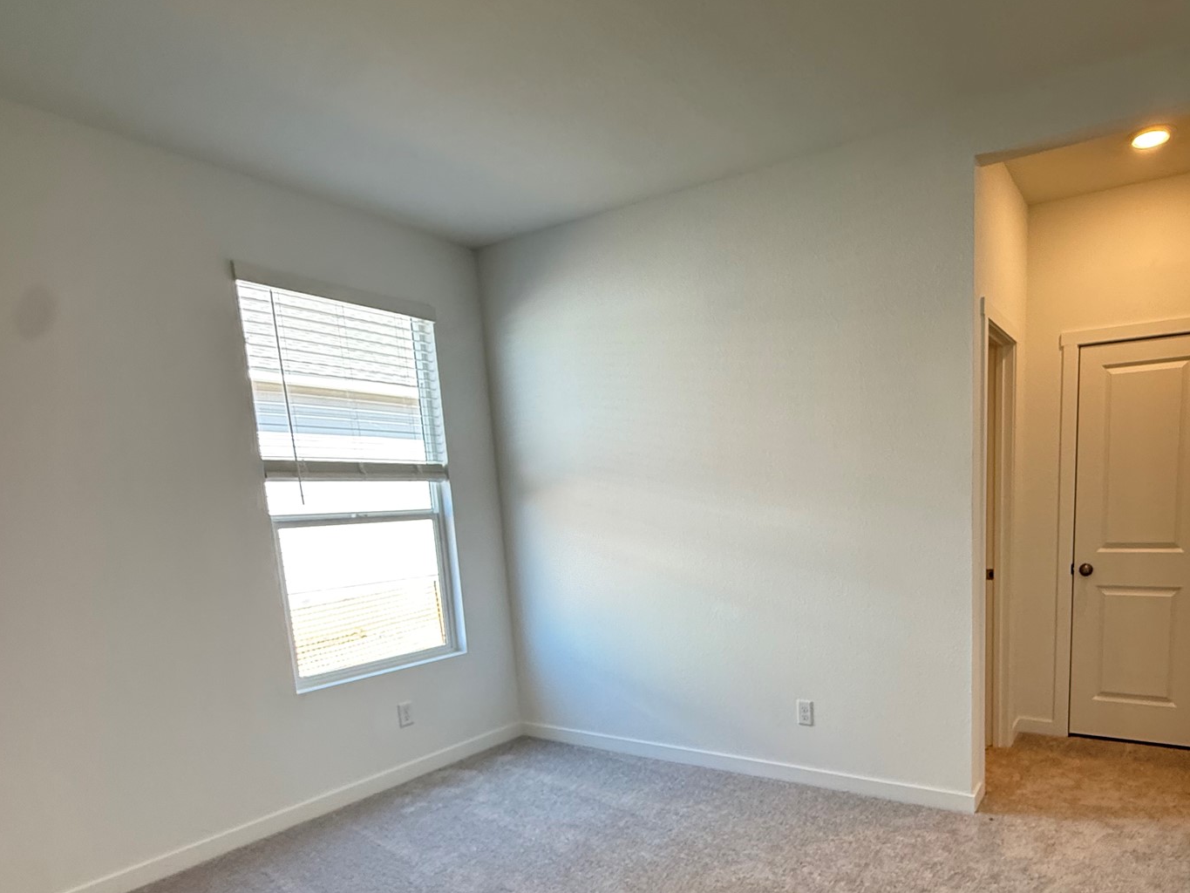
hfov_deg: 76.7
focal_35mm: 21
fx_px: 722
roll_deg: +2.5
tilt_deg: -7.3
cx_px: 786
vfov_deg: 61.6
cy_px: 608
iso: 400
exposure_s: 1/120
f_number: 2.2
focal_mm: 2.22
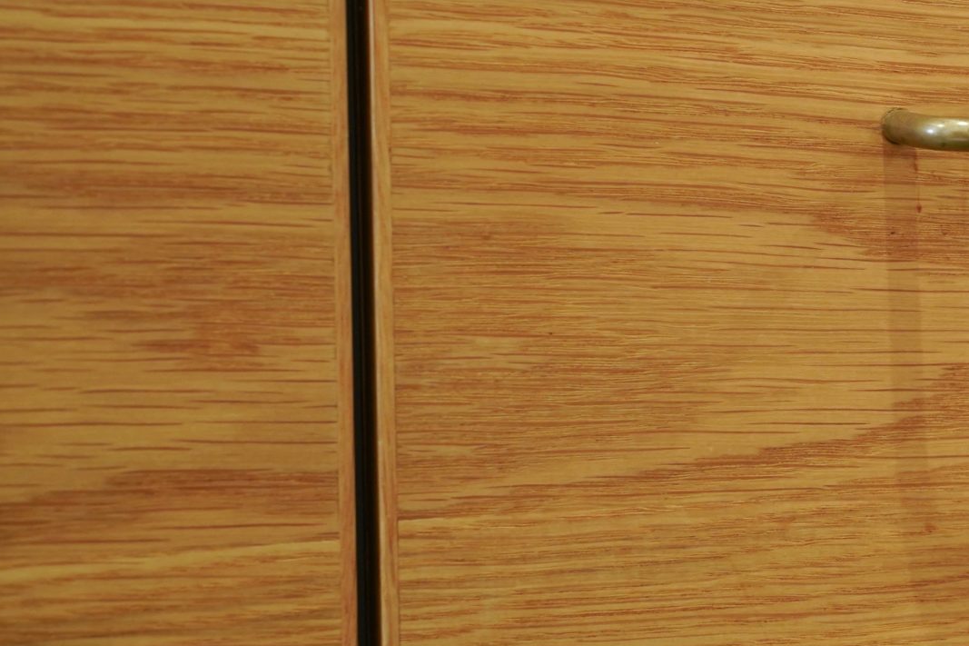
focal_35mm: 84
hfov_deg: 22.5
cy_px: 324
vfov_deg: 16.3
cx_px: 1133
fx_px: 2260
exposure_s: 1/40
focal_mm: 35
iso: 1600
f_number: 5
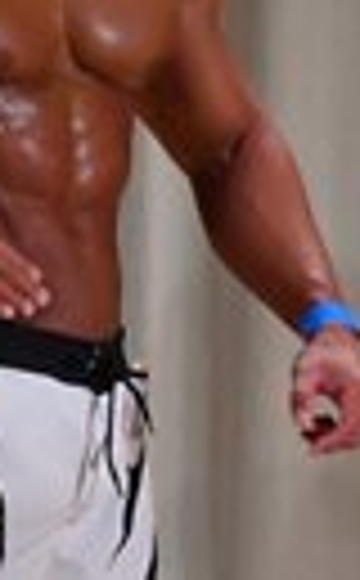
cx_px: 385
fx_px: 21011
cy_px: 472
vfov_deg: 1.6
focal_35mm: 1331
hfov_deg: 1.0
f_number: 5.6
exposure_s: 1/400
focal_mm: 145
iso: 3600
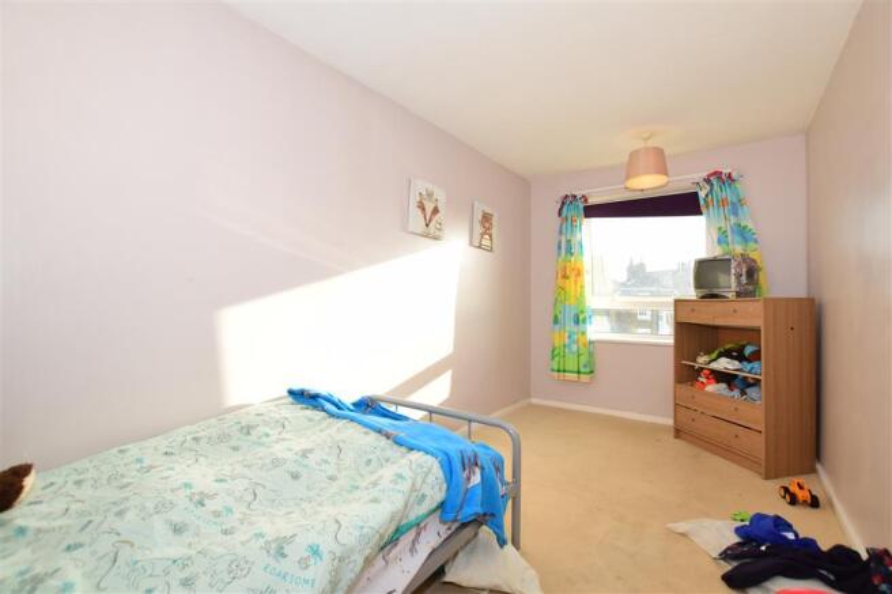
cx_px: 446
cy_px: 297
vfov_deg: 77.3
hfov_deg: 100.4
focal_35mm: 15
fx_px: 372
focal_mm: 10
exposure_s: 1/200
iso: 400
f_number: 8
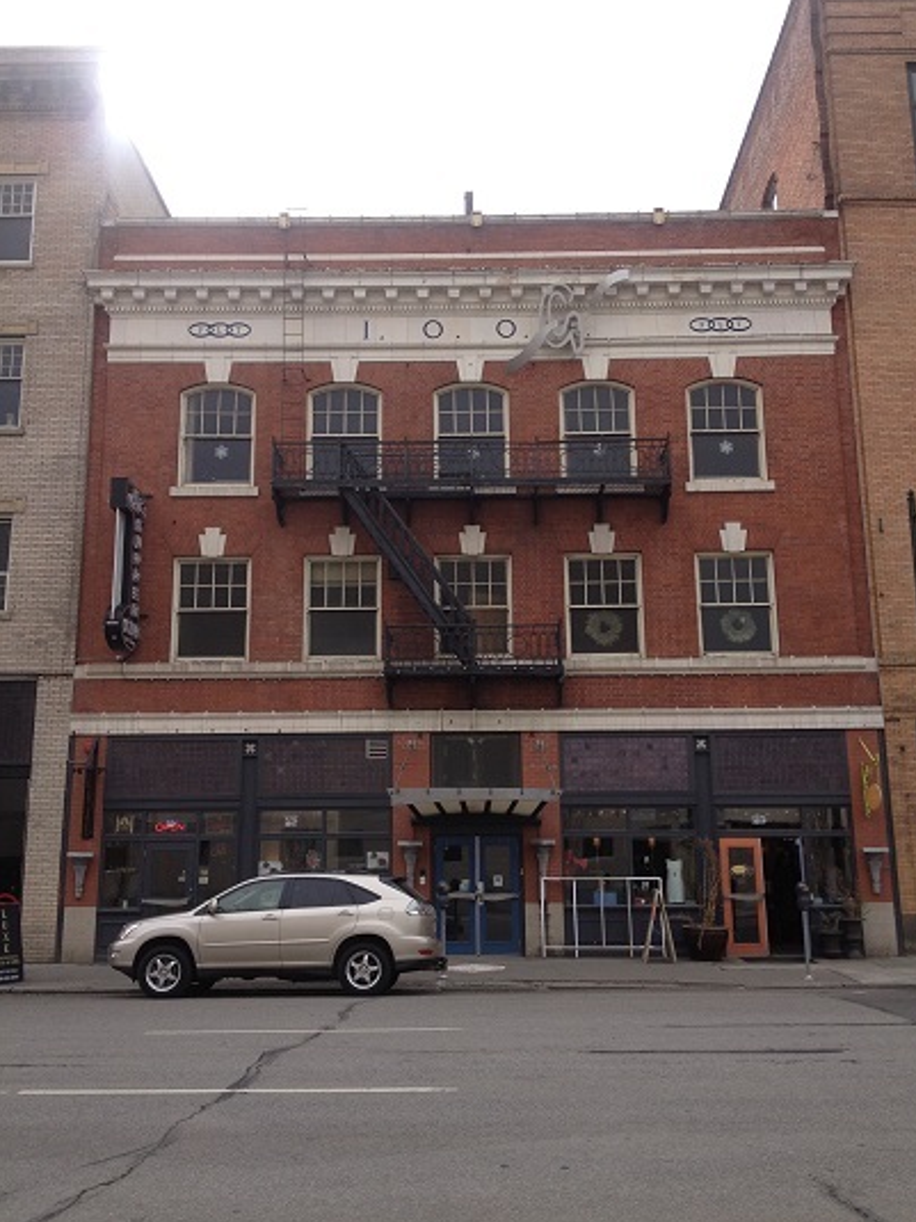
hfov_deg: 39.6
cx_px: 468
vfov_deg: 51.4
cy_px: 617
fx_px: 1271
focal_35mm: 36
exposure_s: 1/726
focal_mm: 4.28
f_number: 2.4
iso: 50
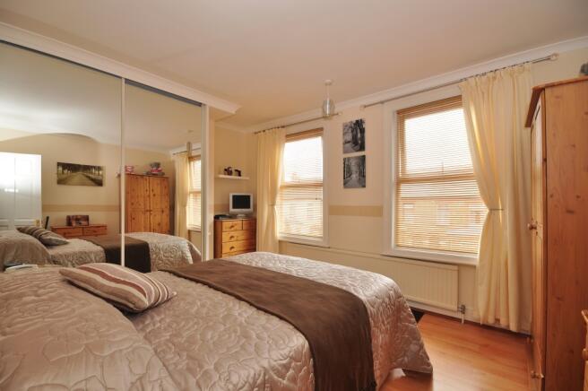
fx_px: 245
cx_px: 294
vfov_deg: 77.2
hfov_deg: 100.4
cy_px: 196
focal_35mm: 15
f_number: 11
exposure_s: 1/4
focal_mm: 10
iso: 200
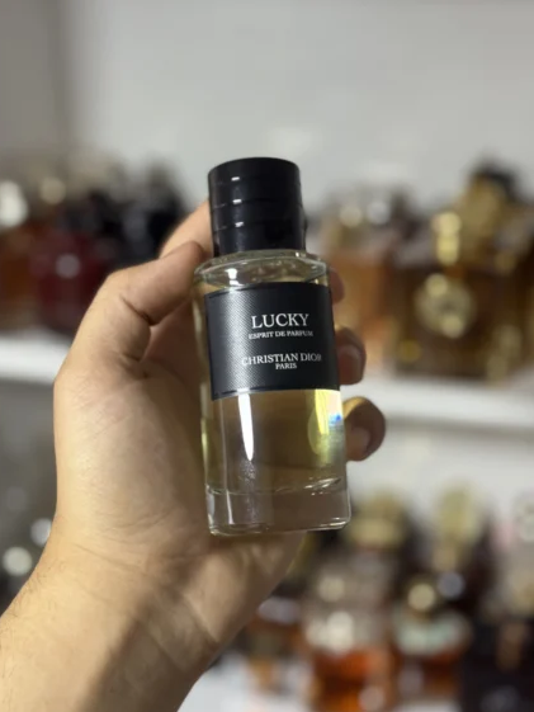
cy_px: 362
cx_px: 264
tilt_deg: -20.7
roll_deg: -1.6
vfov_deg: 38.9
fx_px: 1007
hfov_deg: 29.7
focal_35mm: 49
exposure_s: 1/50
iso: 160
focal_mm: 6.76
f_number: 1.78
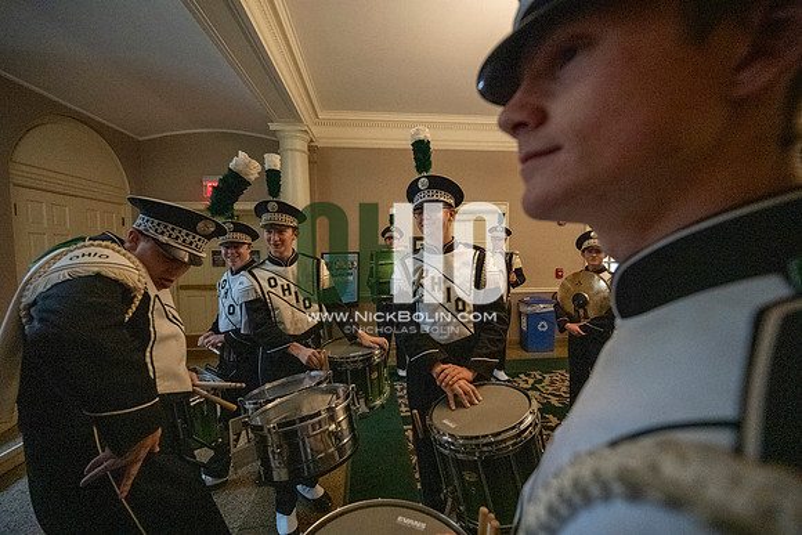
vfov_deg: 81.2
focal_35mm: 14
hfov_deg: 104.2
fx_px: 312
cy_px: 268
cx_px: 401
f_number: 4
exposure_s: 1/500
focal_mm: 14
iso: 10000
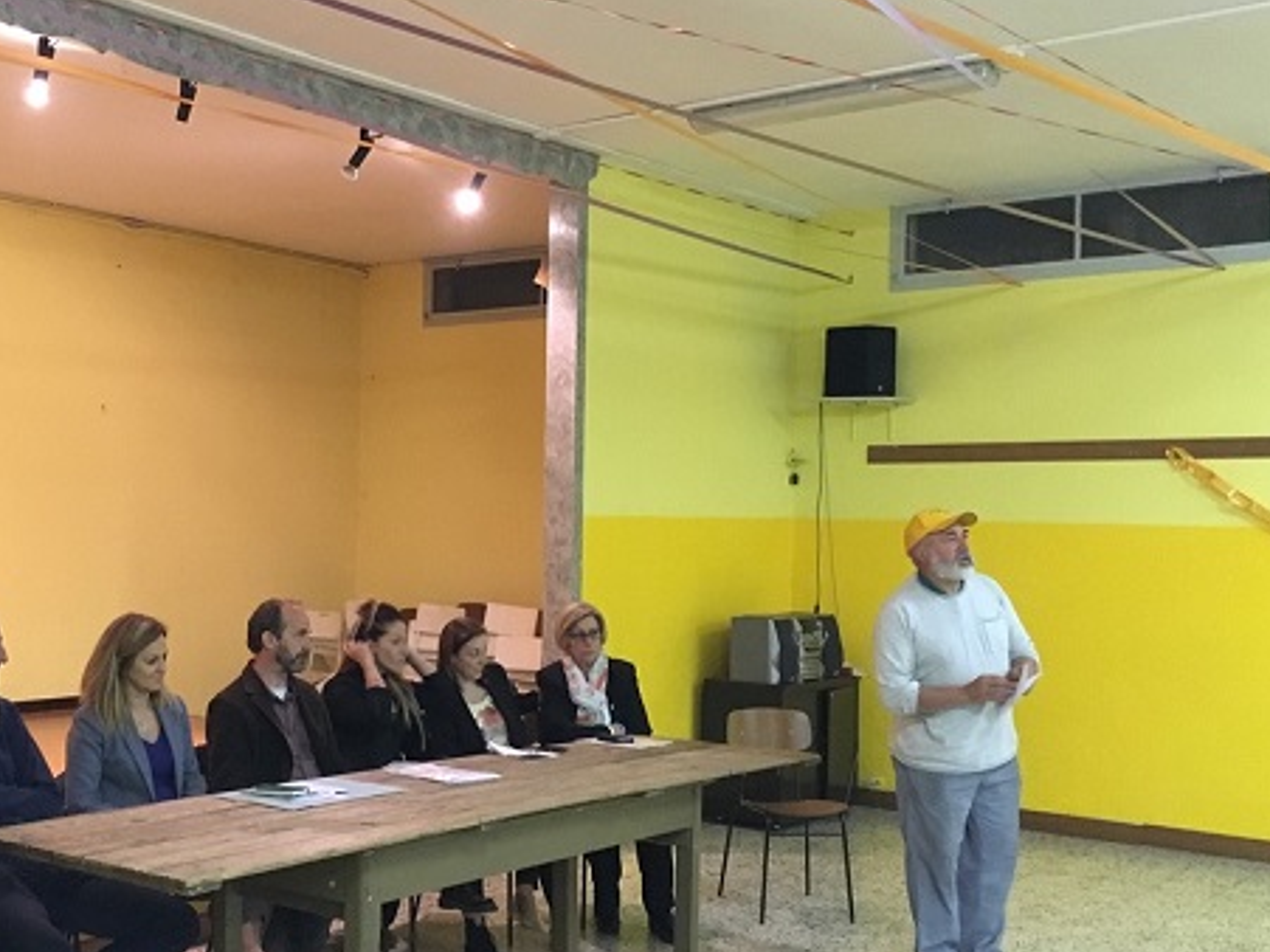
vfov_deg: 32.2
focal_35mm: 45
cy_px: 497
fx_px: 1651
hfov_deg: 41.3
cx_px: 377
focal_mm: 4.15
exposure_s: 1/17
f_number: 2.2
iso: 250
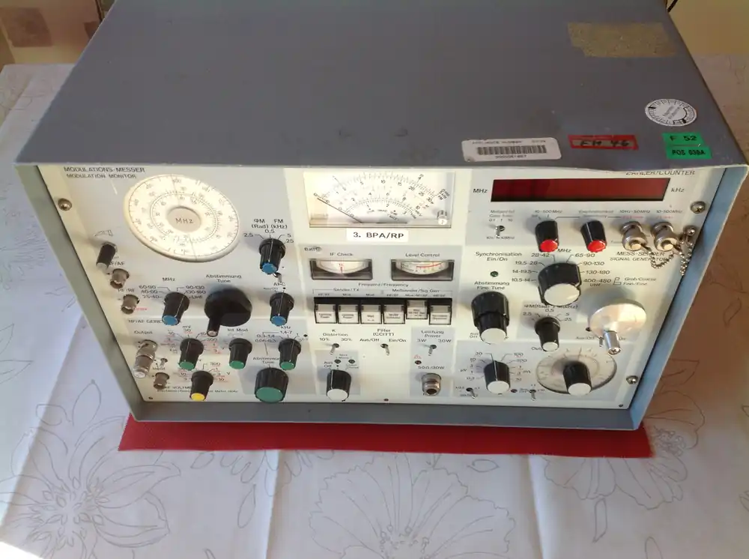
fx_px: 756
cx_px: 374
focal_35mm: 35
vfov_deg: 40.6
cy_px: 280
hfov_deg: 52.7
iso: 64
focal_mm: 4.28
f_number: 2.4
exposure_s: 1/120
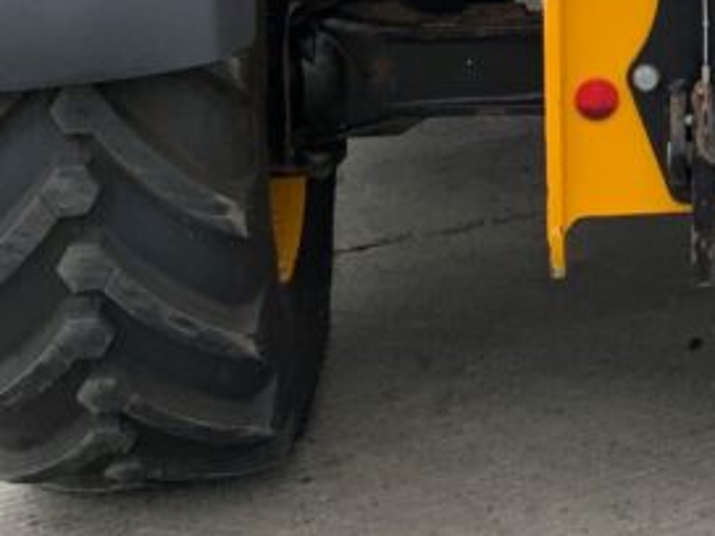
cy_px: -321
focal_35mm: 109
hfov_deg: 17.1
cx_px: 883
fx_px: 2251
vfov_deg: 12.7
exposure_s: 1/962
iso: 16
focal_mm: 3
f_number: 1.8
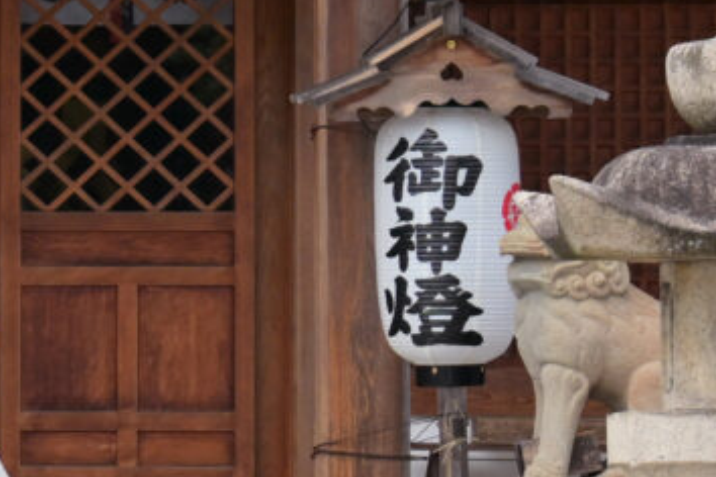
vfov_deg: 3.1
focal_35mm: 446
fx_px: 8870
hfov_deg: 4.5
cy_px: -3
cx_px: -1046
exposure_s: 1/2500
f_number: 2.8
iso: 400
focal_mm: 77
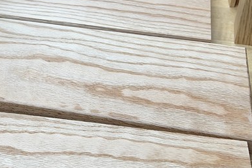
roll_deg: +2.4
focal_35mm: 72
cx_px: 60
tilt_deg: -35.9
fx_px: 504
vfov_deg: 18.8
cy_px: 44
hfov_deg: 27.7
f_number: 1.5
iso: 50
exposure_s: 1/120
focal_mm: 5.7
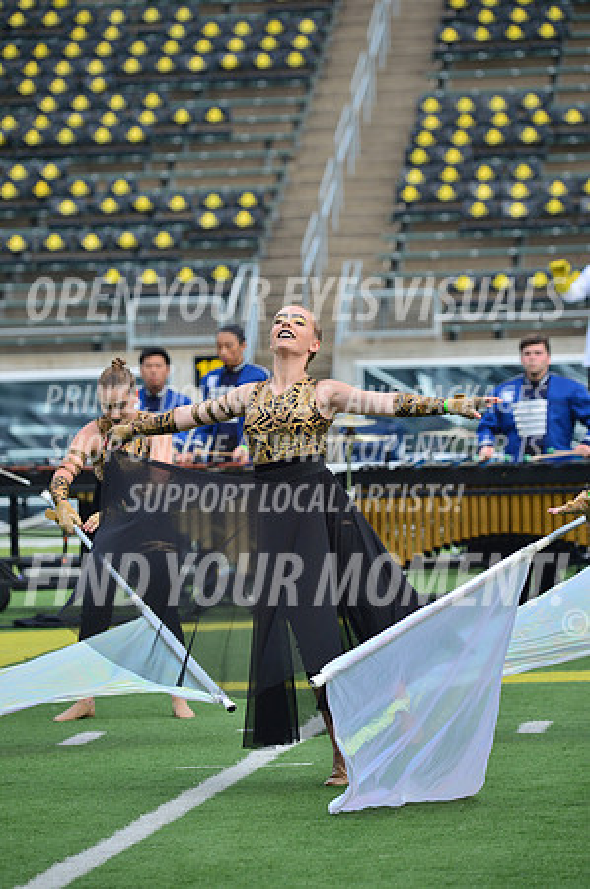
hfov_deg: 6.2
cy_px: 444
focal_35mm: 220
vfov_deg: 9.4
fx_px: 5420
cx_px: 295
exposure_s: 1/1000
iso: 200
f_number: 5.6
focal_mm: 220
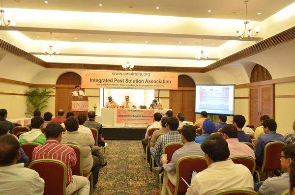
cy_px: 98
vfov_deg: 47.7
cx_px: 148
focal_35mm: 27
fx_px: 221
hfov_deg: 67.5
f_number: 4
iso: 1000
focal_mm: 18
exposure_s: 1/40
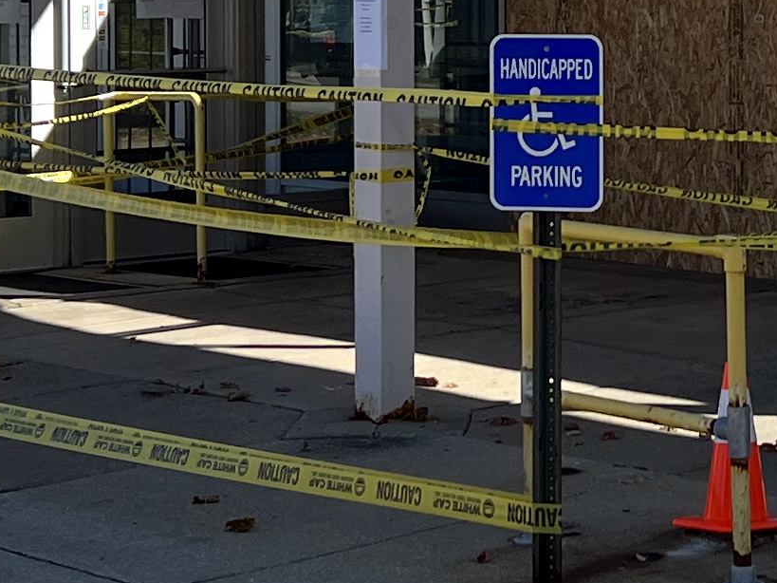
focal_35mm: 128
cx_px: 873
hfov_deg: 15.0
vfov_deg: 11.5
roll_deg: +1.4
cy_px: 12
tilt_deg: -1.1
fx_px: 2873
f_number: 1.5
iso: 50
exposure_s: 1/2571
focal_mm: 5.7
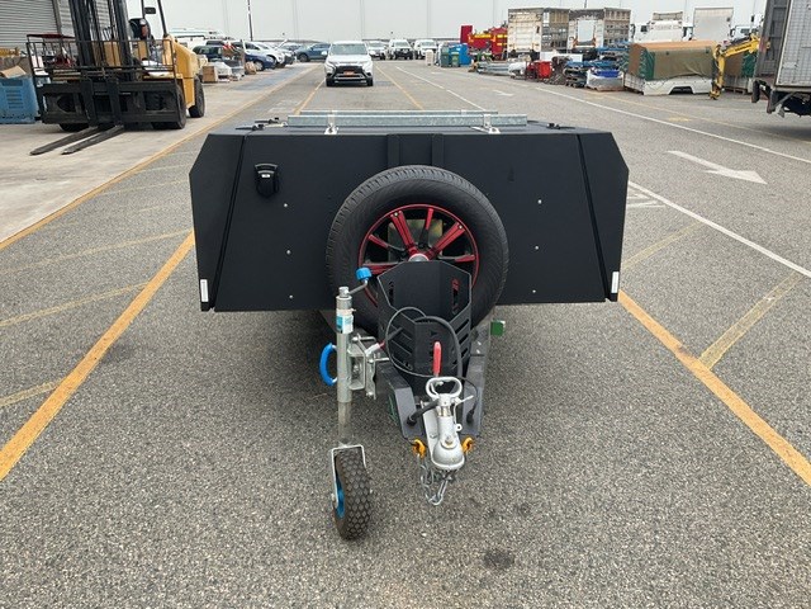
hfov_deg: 61.7
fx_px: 679
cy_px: 304
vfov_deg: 48.2
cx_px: 406
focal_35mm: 29
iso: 16
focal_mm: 3
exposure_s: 1/593
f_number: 1.8
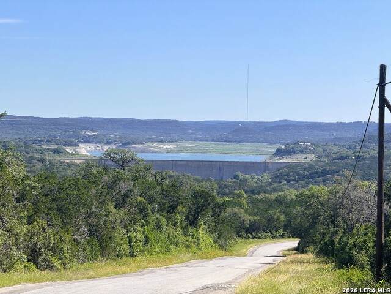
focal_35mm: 120
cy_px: 147
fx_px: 1355
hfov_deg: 16.4
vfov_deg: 12.3
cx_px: 196
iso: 50
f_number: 2.8
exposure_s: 1/1689
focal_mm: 15.66
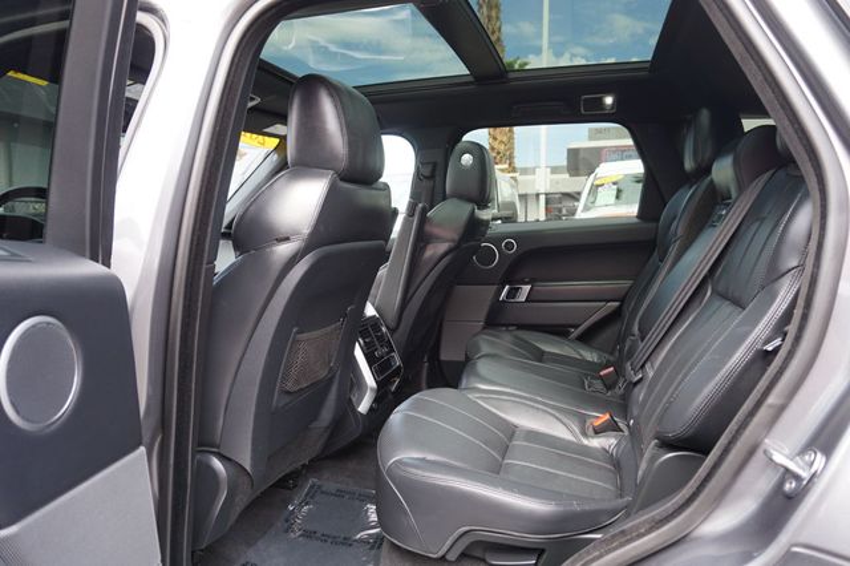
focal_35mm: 24
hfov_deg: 73.8
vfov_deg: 53.1
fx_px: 566
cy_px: 283
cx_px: 425
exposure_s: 1/60
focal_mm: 16
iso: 100
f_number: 4.5
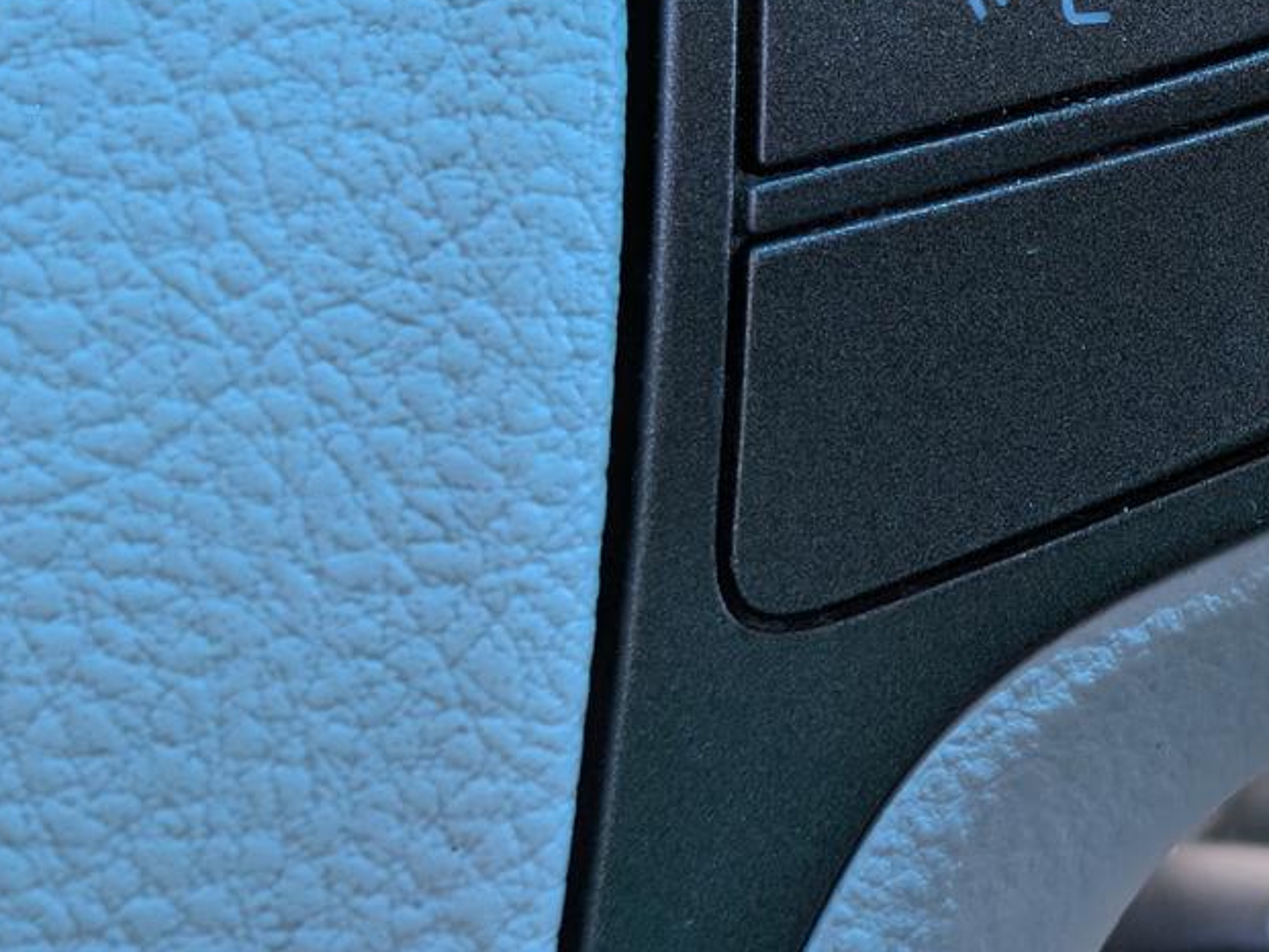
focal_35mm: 105
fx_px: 3850
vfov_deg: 13.9
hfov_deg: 18.2
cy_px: 6
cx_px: 1284
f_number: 1.89
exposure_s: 1/201
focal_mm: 5.43
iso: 57
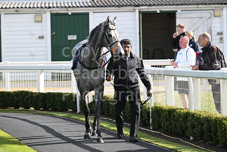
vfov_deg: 6.9
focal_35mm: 200
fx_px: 1261
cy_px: 76
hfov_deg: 10.3
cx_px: 114
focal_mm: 200
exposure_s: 1/1000
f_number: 5.6
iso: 400
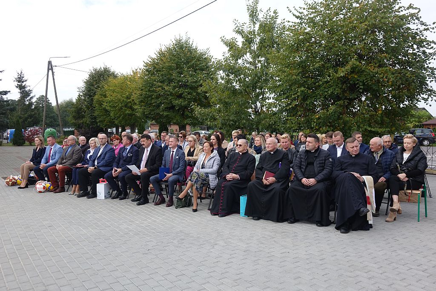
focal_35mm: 31
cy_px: 146
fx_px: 375
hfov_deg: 60.3
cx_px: 218
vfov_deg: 42.3
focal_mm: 11.35
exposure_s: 1/400
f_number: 4
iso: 125
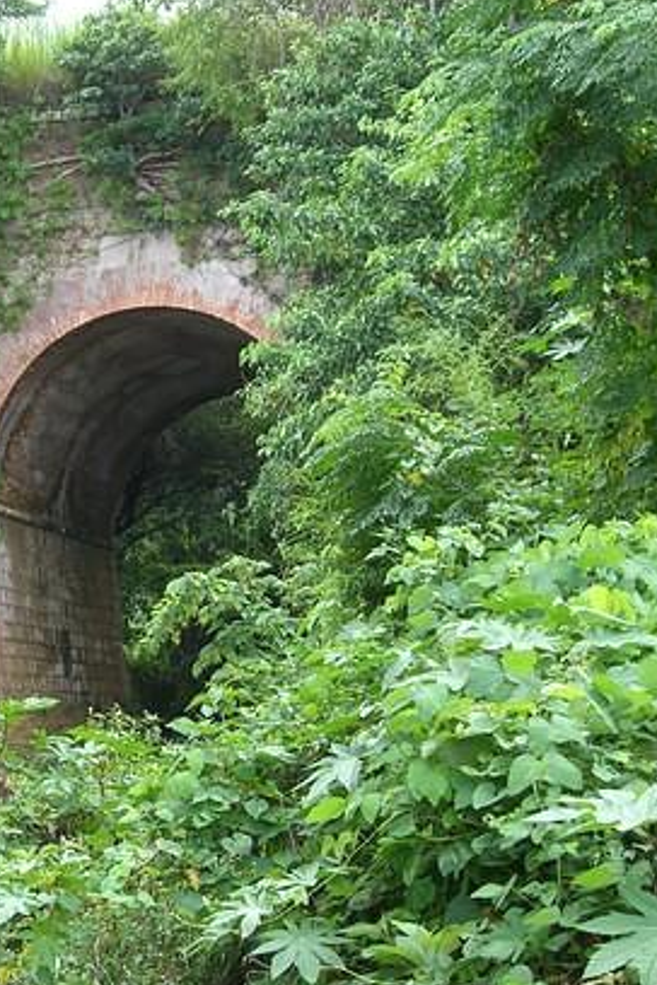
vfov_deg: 21.9
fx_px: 2546
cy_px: 529
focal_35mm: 93
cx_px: 7
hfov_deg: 14.5
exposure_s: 1/125
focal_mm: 11.8
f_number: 3.6
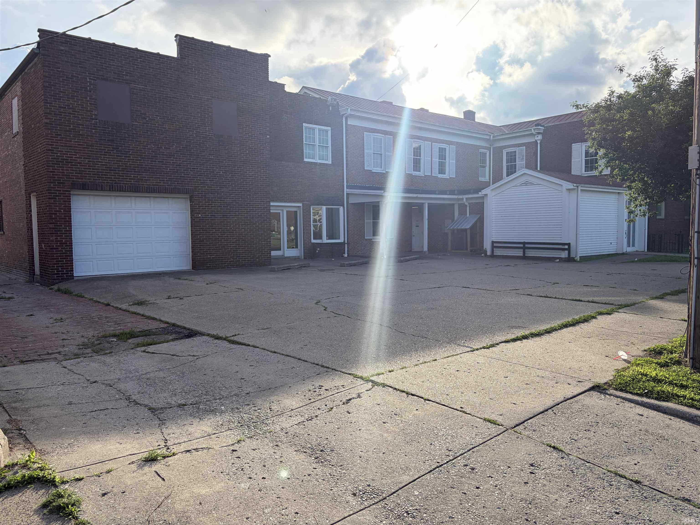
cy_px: 262
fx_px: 526
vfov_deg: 53.1
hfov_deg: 67.3
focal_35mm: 26
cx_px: 350
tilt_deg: -2.3
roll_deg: +1.3
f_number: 1.6
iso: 64
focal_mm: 5.96
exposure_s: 1/1064
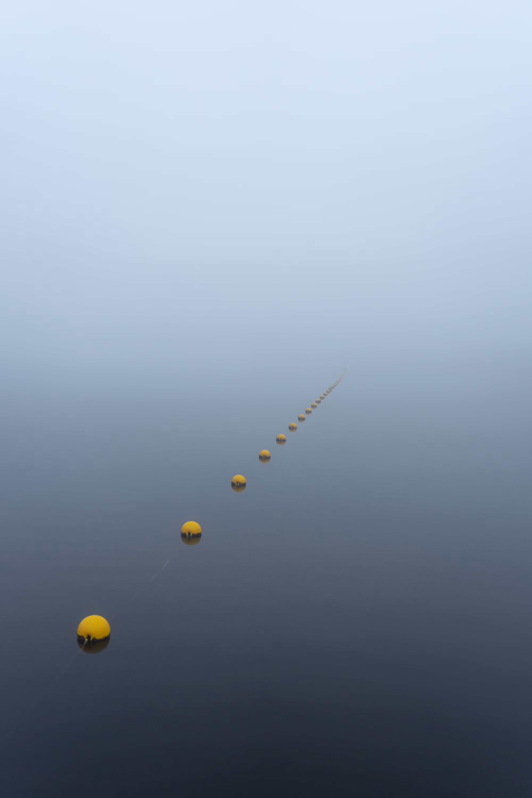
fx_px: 687
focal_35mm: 31
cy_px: 399
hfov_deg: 42.3
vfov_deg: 60.3
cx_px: 266
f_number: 4
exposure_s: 1/50
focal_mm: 31
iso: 200
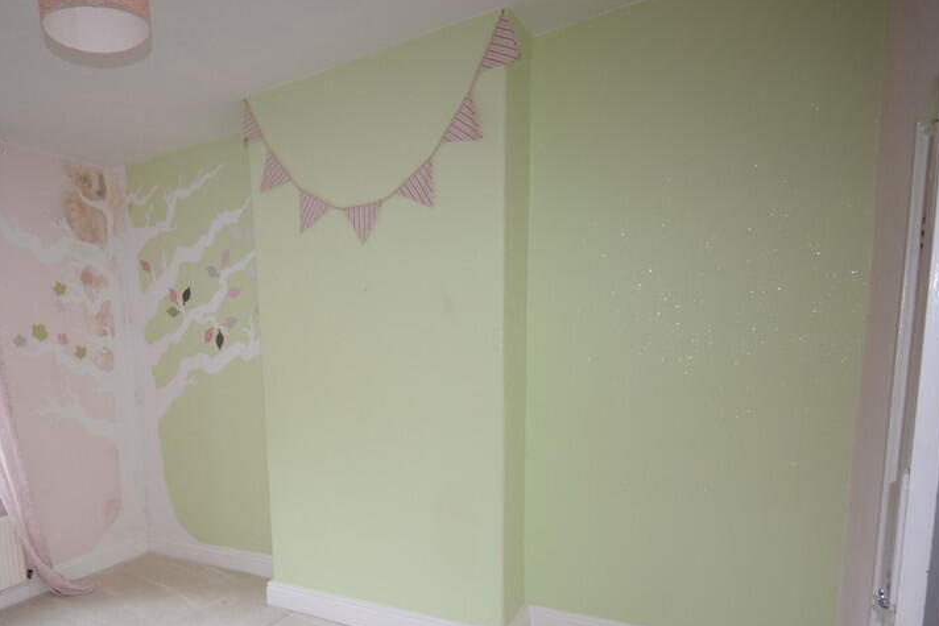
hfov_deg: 70.9
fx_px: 619
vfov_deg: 52.0
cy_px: 446
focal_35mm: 24
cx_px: 272
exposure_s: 1/125
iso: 450
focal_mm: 11
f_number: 5.6
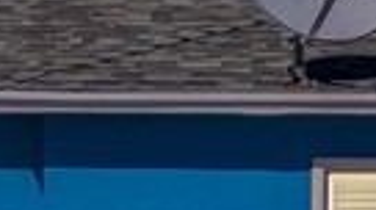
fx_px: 2827
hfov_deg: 7.5
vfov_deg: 4.2
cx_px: 464
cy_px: 242
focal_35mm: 284
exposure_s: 1/2200
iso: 160
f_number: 7.1
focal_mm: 24
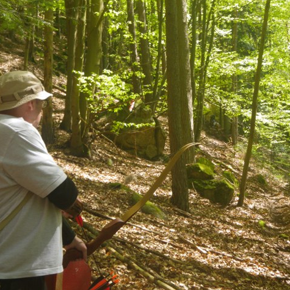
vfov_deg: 34.0
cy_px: 144
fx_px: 474
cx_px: 175
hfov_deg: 33.9
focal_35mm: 50
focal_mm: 7.5
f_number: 4.2
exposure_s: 1/60
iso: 80
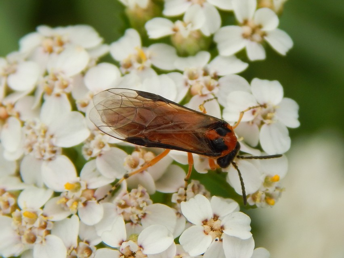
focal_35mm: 104
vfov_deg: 14.2
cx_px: 172
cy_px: 129
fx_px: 1034
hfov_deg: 18.9
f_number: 4.5
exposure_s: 1/320
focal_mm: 18.7
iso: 125
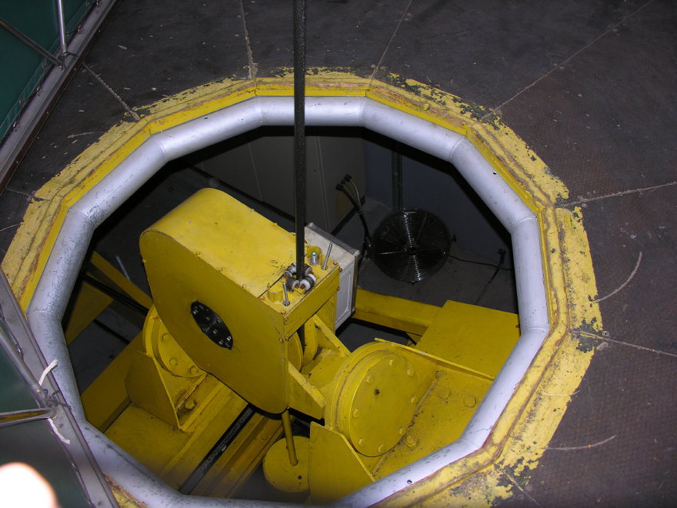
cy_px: 254
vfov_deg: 40.7
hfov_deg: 52.6
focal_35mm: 35
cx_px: 338
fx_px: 685
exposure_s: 1/60.1
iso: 50
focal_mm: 8.9
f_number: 2.8
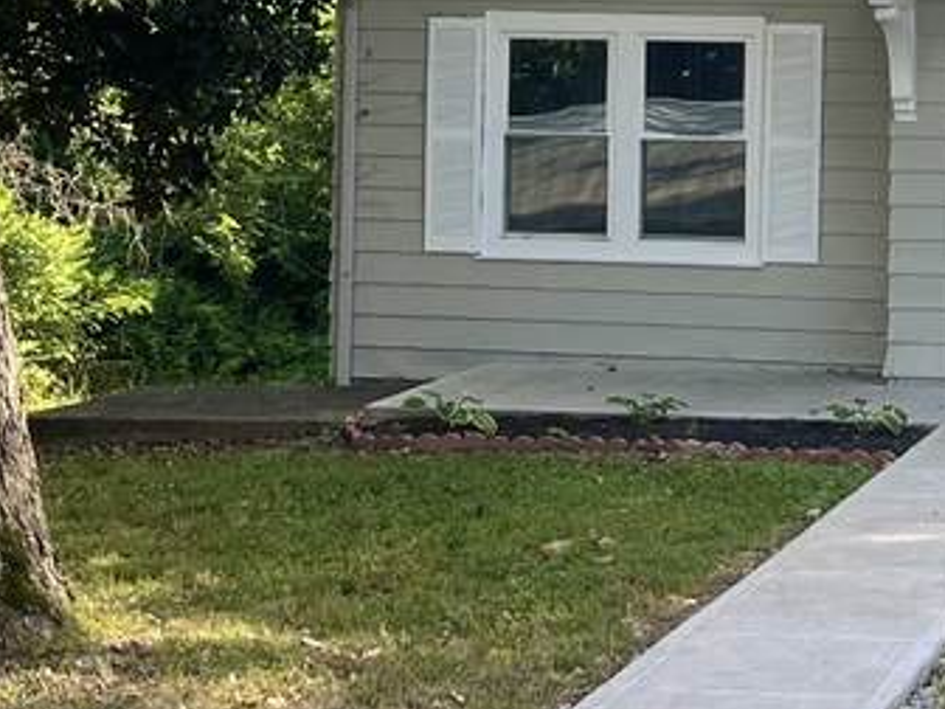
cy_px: 34
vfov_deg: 14.7
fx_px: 2703
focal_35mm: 99
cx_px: 872
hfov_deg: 19.4
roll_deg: -0.2
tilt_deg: +0.9
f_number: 1.6
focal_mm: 5.1
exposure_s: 1/631
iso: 50
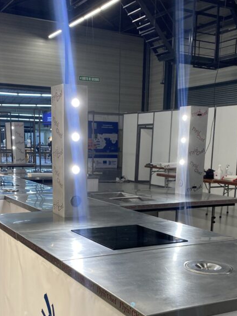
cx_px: 112
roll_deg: -0.4
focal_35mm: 46
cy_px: 241
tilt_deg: -11.8
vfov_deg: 40.0
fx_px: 420
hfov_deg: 31.5
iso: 125
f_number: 1.8
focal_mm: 4.25
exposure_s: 1/100
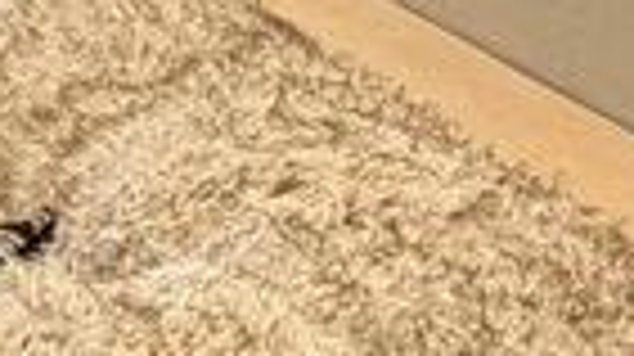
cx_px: -603
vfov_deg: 10.7
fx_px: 1864
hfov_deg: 15.6
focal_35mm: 111
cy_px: -77
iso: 320
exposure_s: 1/60
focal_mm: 2.22
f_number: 2.2
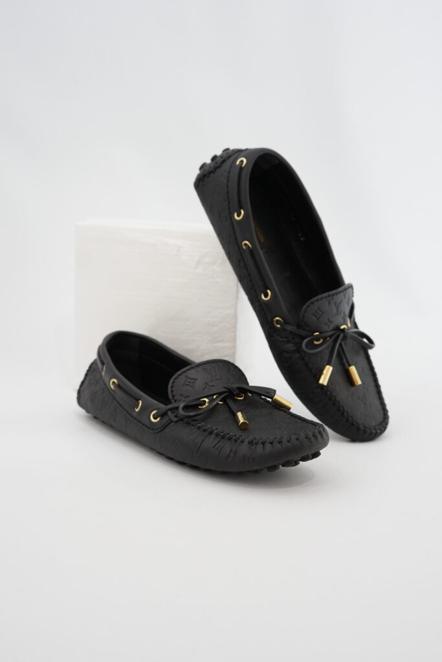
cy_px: 331
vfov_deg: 39.6
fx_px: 920
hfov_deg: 27.0
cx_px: 221
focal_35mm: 50
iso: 640
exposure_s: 1/13
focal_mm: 50
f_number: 6.3
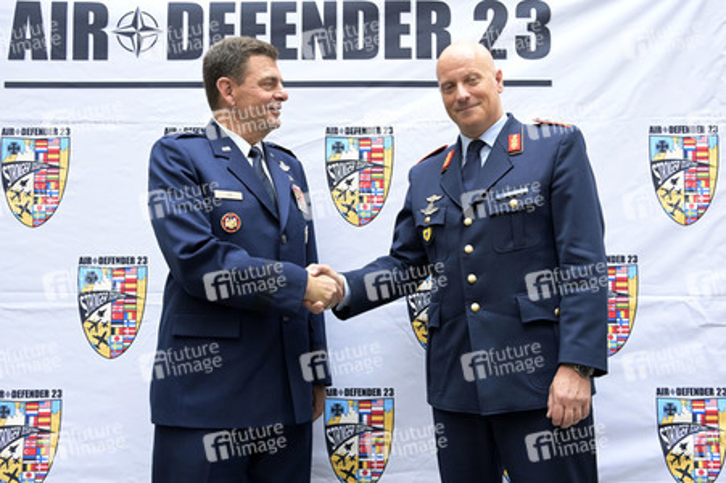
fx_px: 766
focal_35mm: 38
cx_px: 363
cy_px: 242
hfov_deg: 50.7
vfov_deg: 35.0
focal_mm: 38
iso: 5000
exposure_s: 1/400
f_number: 5.6
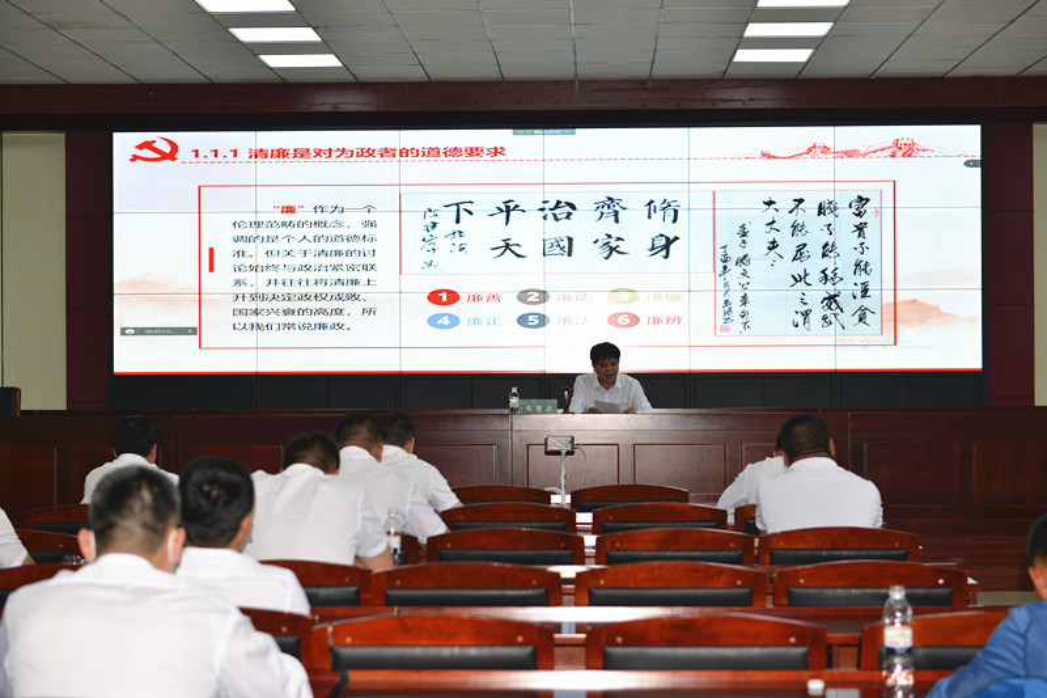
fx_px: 2035
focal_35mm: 70
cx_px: 524
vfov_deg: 19.4
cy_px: 349
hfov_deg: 28.8
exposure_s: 1/200
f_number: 4.5
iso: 500
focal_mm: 70
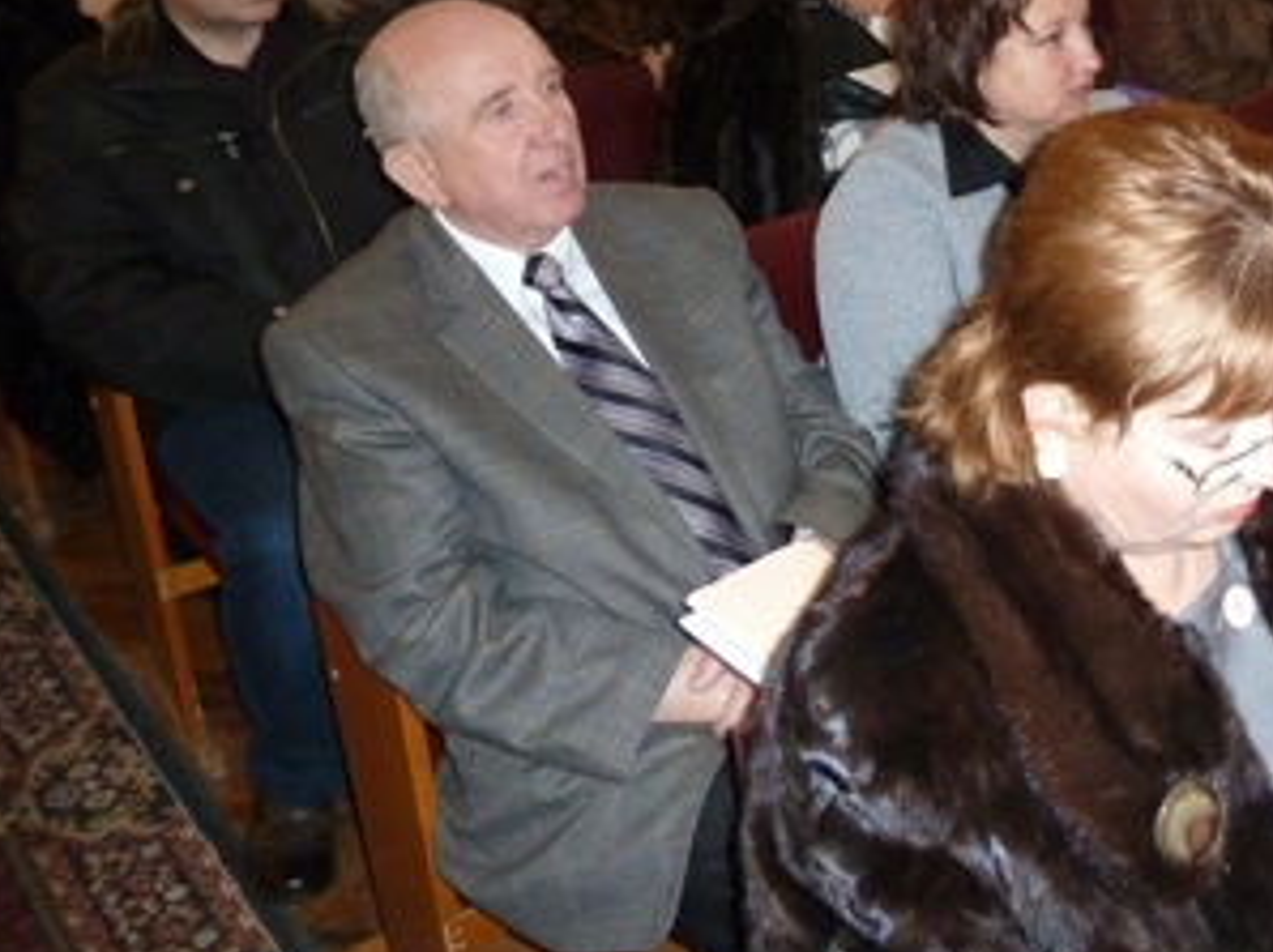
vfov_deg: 33.4
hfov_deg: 43.0
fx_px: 1543
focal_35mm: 42
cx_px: 1000
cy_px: 207
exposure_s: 1/30
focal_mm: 4.1
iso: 400
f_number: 3.3
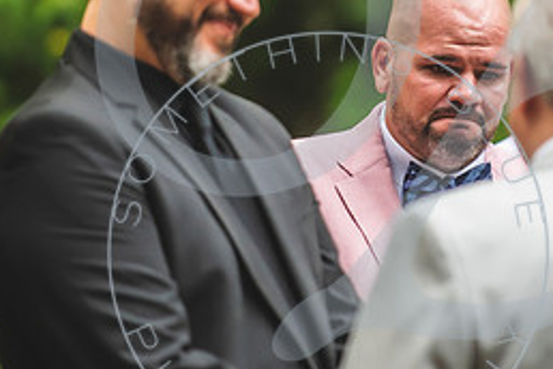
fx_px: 6912
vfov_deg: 3.1
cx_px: 435
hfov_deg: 4.6
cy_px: 72
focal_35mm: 450
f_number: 2.8
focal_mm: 200
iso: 1000
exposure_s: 1/640
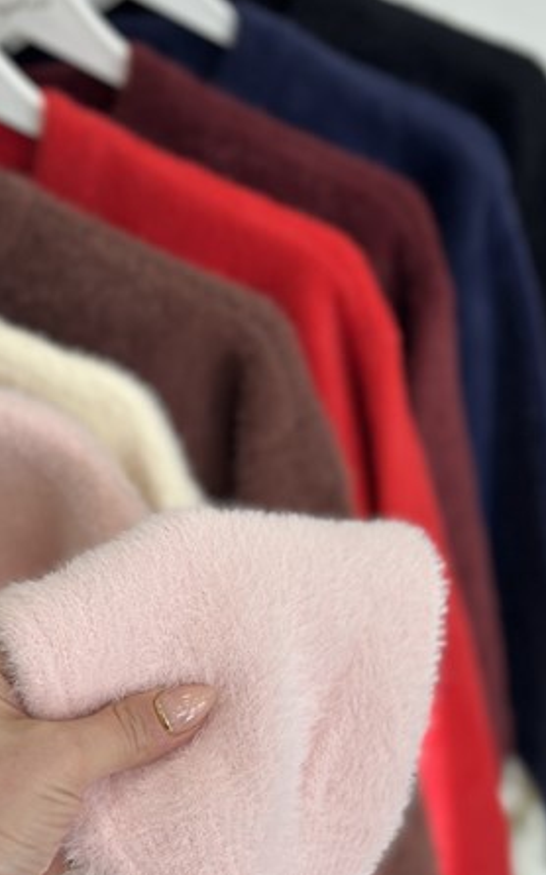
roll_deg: +6.7
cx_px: 251
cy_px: 453
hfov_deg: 21.3
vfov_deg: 33.5
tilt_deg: -33.0
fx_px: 1453
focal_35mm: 61
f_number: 1.78
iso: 80
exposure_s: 1/482
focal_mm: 6.86
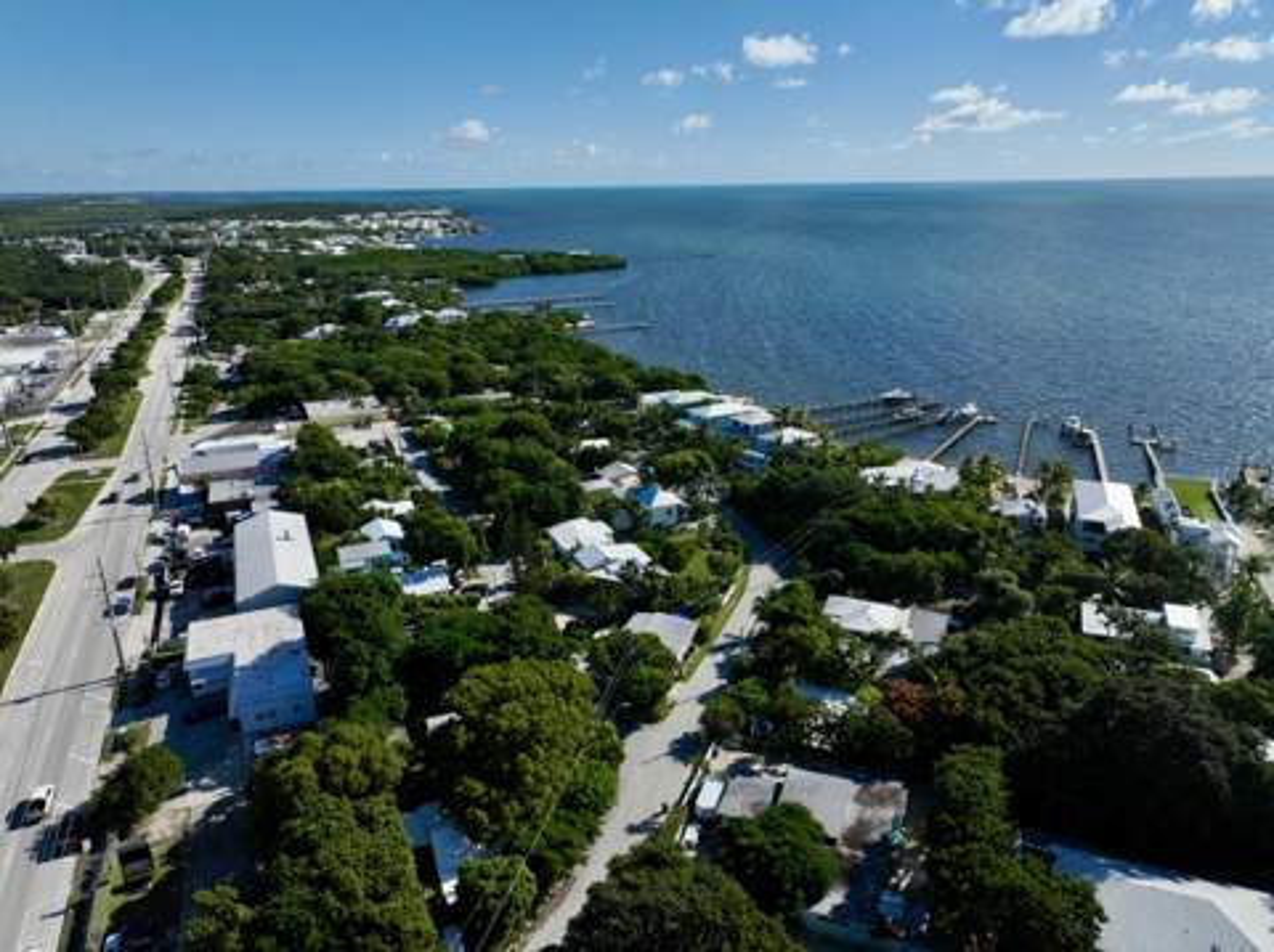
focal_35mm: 24
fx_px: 882
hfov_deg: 71.7
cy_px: 476
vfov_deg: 56.7
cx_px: 637
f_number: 2.8
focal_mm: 12.29
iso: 130
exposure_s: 1/5000
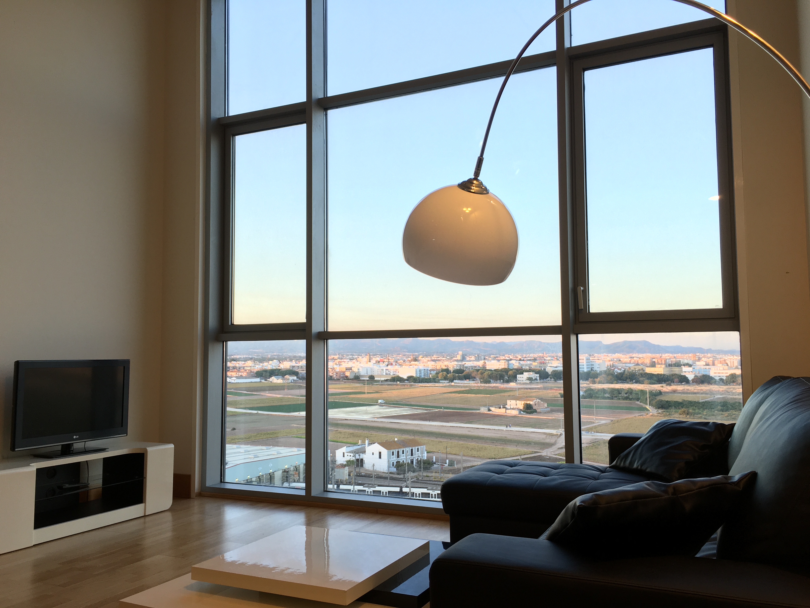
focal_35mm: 29
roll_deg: +1.1
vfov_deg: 48.2
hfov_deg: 61.7
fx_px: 679
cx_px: 405
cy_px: 304
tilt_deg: +5.7
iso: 25
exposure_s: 1/33
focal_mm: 4.15
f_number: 2.2
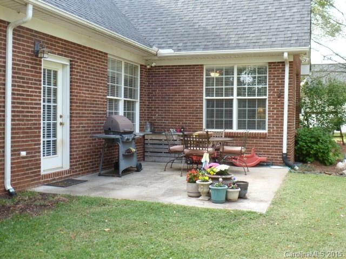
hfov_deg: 49.0
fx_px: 380
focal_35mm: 38
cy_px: 130
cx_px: 173
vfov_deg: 37.7
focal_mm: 6.8
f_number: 3.8
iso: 125
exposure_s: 1/60
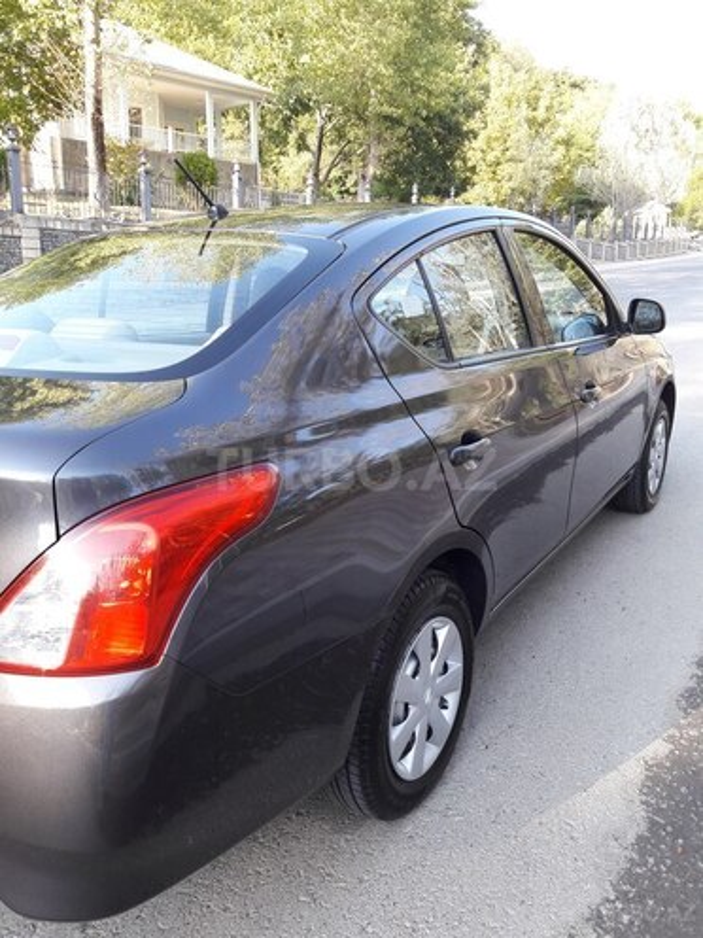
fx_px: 758
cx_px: 352
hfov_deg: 49.7
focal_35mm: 28
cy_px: 469
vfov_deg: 63.4
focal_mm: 3.7
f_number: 1.9
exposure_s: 1/103
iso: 40
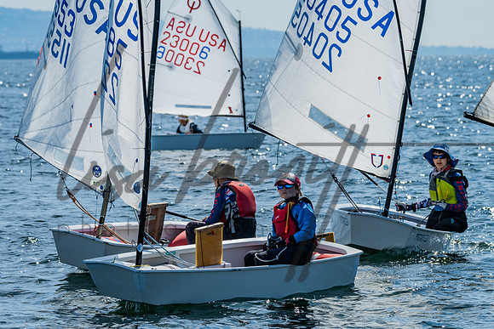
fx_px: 3697
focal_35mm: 269
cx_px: 274
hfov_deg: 7.6
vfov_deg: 5.1
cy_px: 133
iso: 100
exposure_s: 1/500
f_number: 8
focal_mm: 200
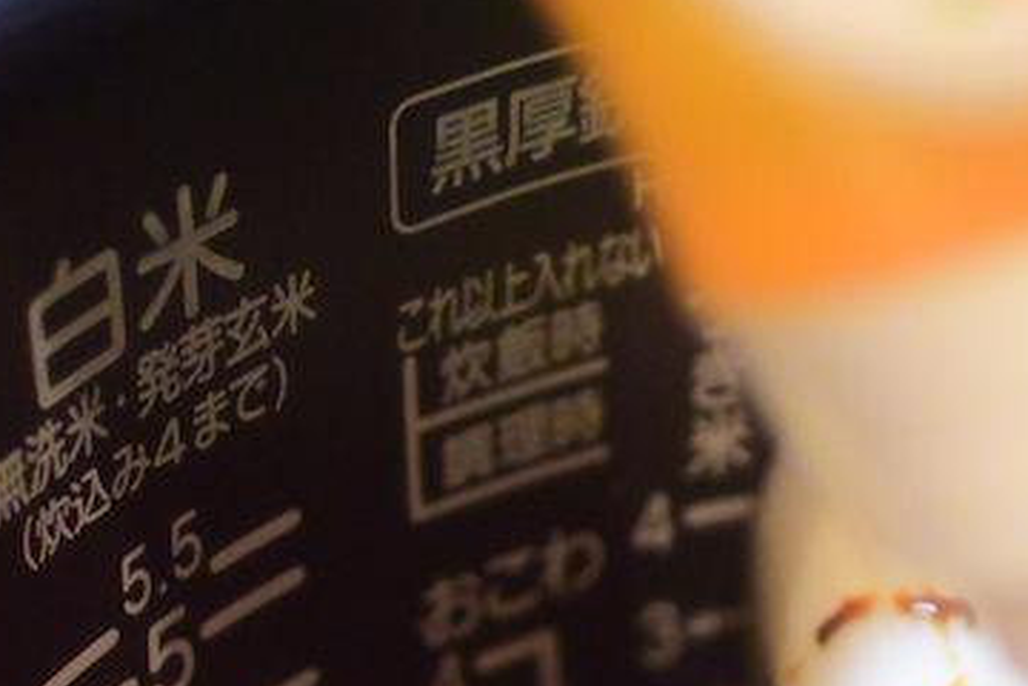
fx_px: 3112
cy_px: 699
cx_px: 785
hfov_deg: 18.6
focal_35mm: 109
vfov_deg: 12.4
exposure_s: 1/60
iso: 1250
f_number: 2
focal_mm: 18.5
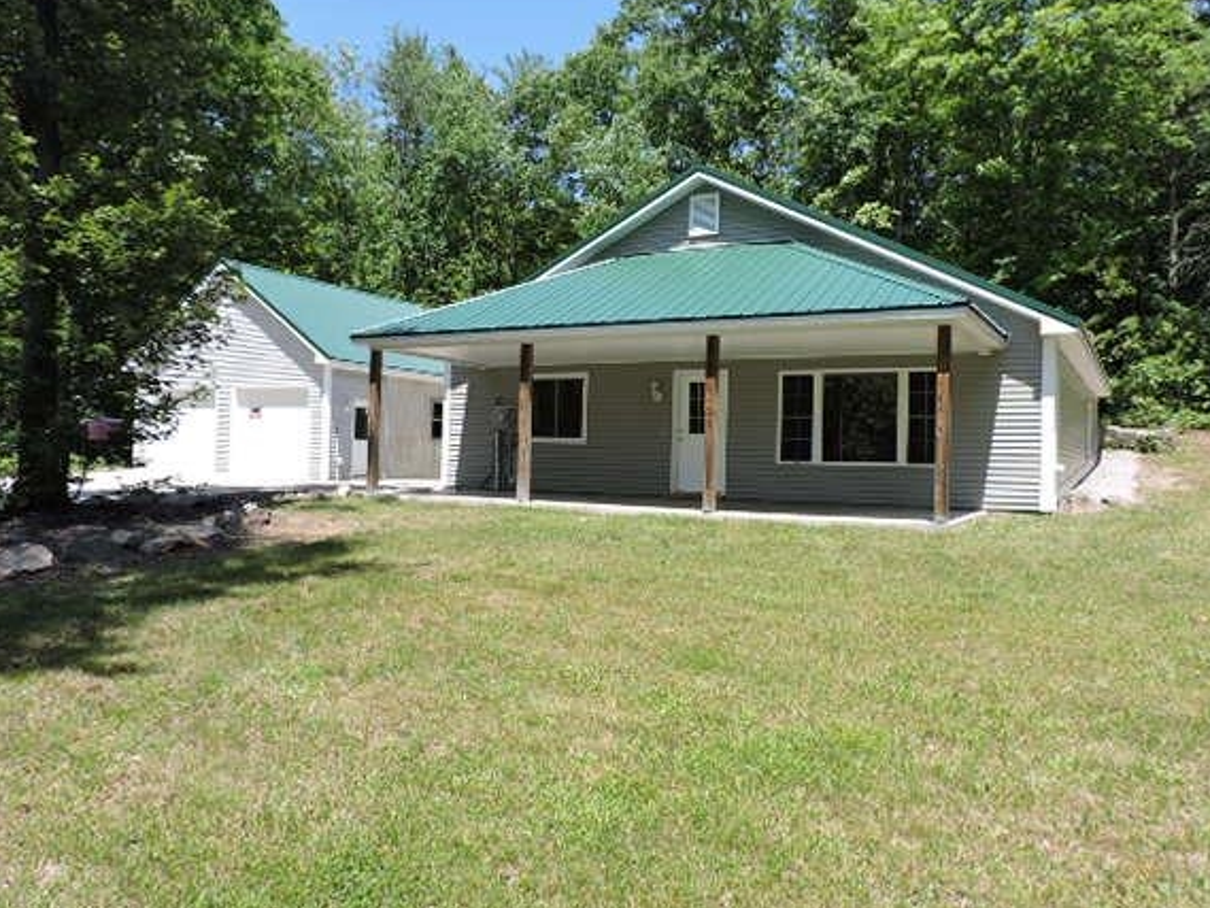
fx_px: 944
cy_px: 444
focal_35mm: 27
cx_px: 604
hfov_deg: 65.3
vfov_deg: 51.4
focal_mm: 4.3
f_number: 3
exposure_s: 1/640
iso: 100
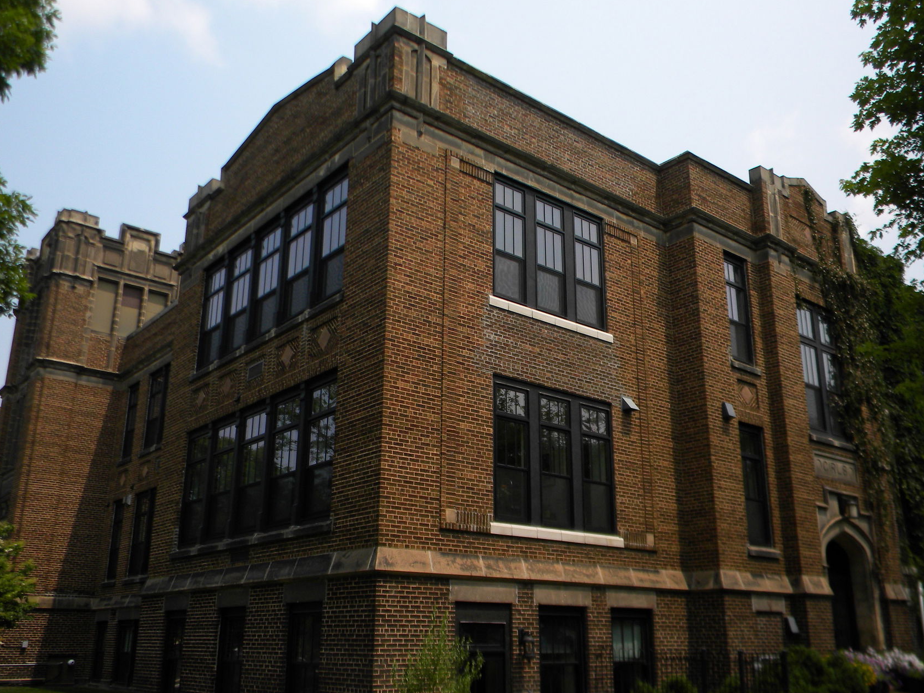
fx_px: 854
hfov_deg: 56.8
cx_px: 477
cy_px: 380
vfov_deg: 44.1
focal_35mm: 32
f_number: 3.5
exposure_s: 1/936
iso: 80
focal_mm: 5
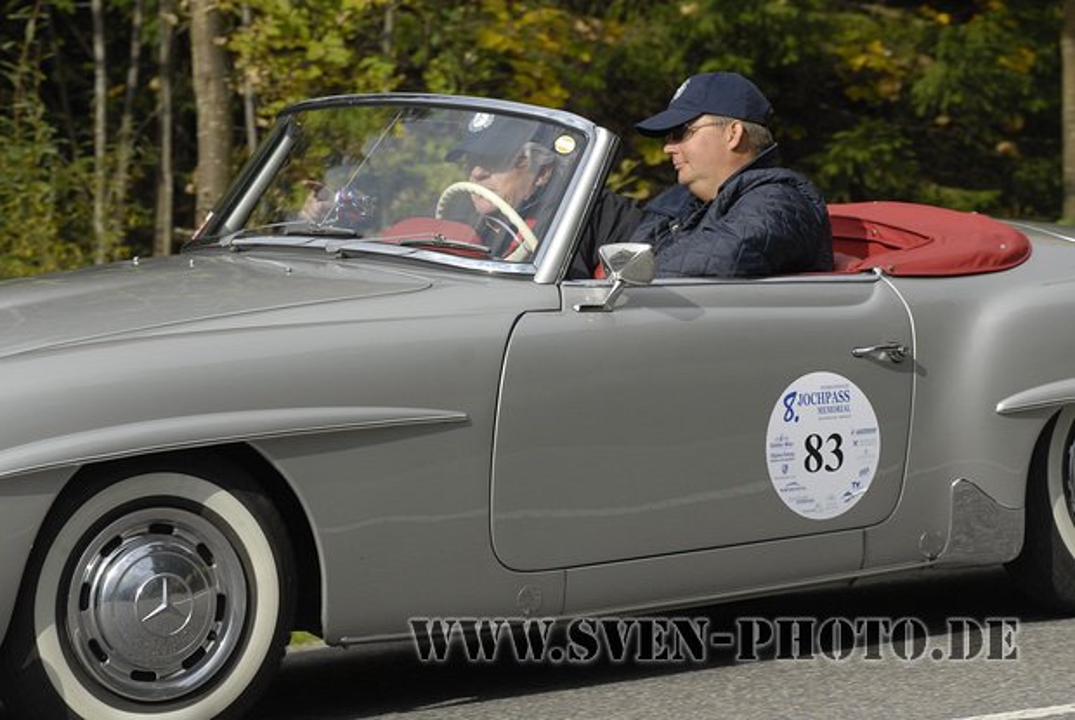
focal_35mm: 174
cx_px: 538
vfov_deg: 7.9
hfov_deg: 11.8
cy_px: 360
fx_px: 5202
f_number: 7.1
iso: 250
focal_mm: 116
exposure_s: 1/1000
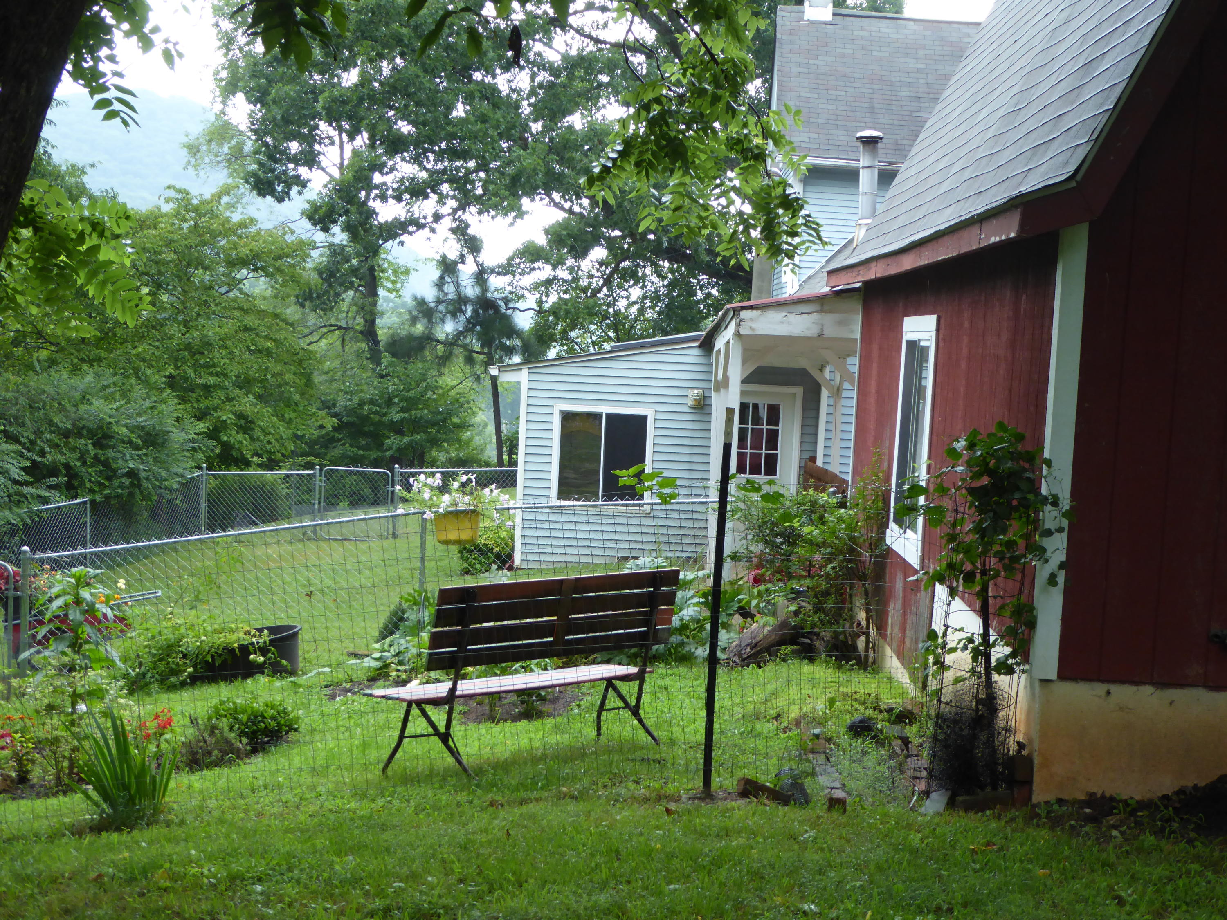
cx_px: 614
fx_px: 1879
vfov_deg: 27.5
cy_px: 460
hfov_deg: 36.2
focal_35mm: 53
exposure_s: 1/60
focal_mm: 9
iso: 200
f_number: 4.1
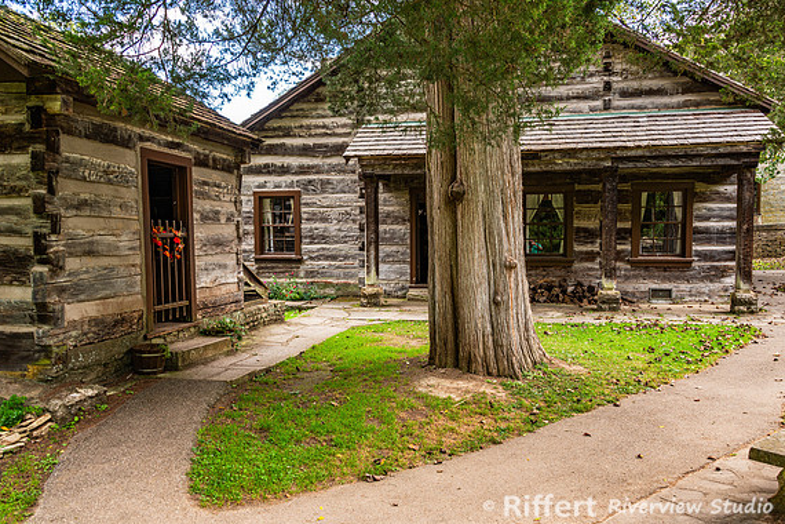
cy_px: 264
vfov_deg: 45.0
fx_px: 632
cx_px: 391
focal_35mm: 29
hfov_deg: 63.7
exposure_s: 1/50
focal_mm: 28
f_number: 8
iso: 220
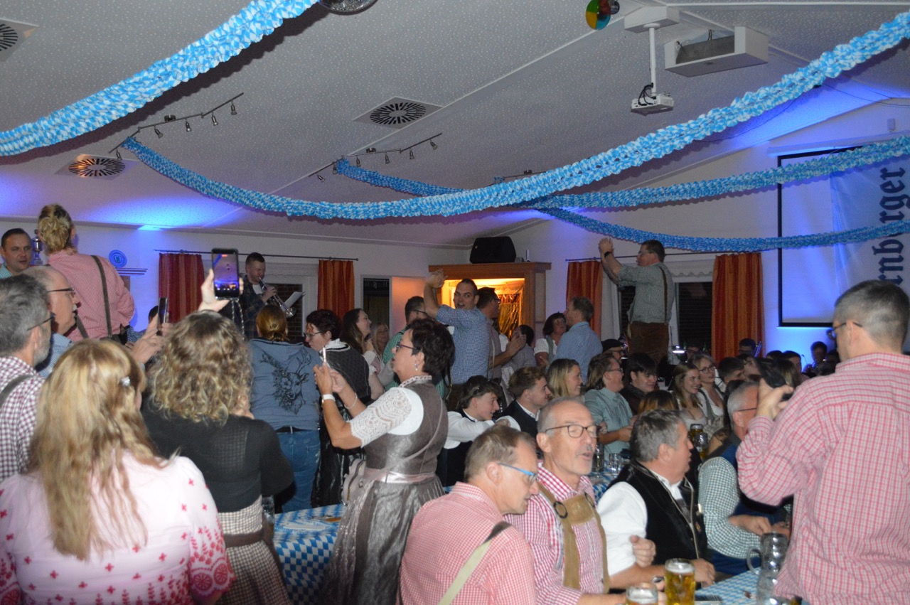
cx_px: 455
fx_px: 985
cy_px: 302
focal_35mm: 39
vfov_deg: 34.1
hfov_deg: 49.6
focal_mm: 26
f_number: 4.2
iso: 3200
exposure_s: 1/60
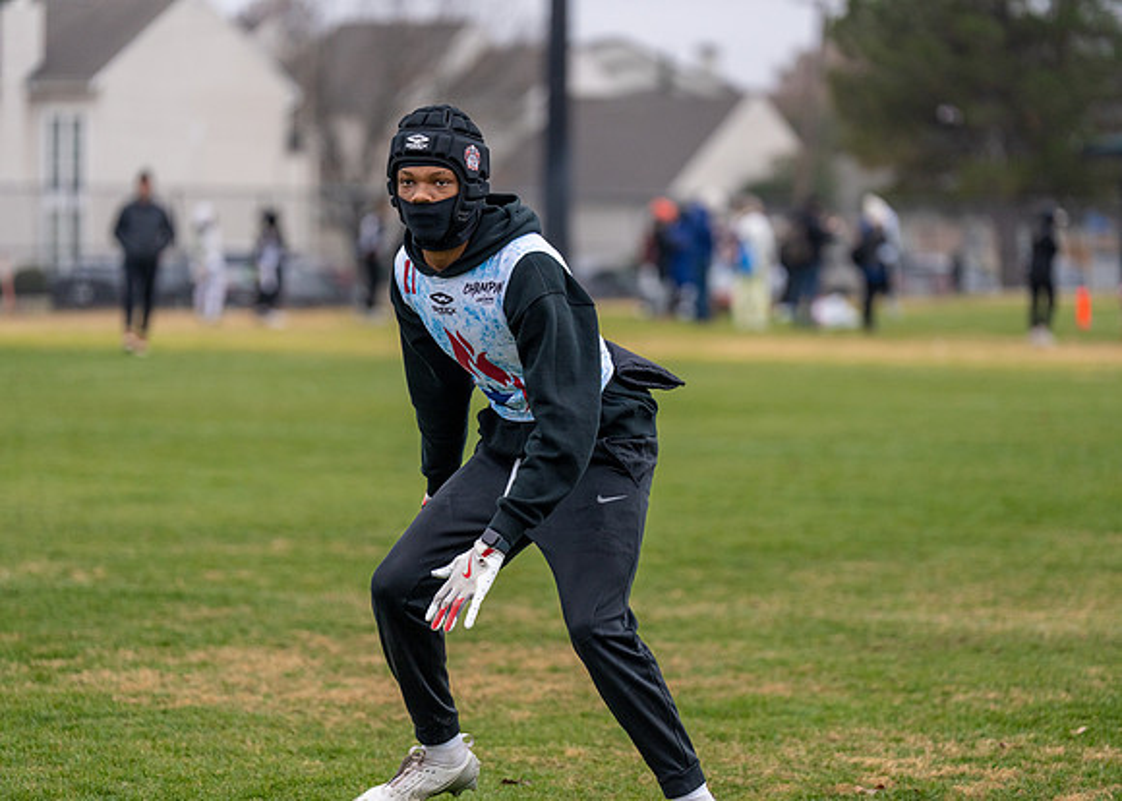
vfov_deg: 8.8
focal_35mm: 164
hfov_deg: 12.3
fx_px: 5214
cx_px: 561
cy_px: 400
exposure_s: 1/1600
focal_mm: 152
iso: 500
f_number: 2.8
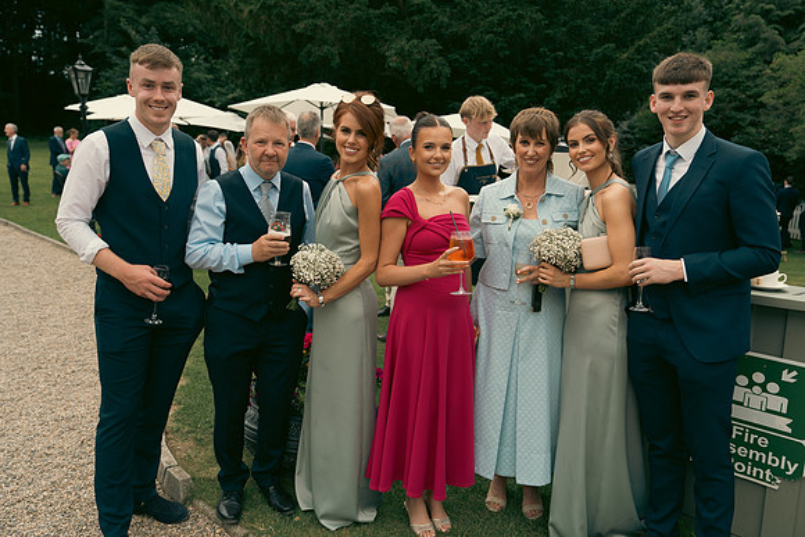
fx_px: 671
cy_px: 268
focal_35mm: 30
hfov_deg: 61.9
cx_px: 402
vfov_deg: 43.6
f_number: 3.5
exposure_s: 1/500
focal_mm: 30
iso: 160
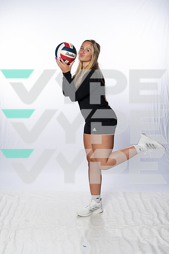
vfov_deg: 38.2
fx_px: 366
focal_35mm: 52
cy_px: 127
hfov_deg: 26.0
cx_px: 84
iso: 640
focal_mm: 52
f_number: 8
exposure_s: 1/250
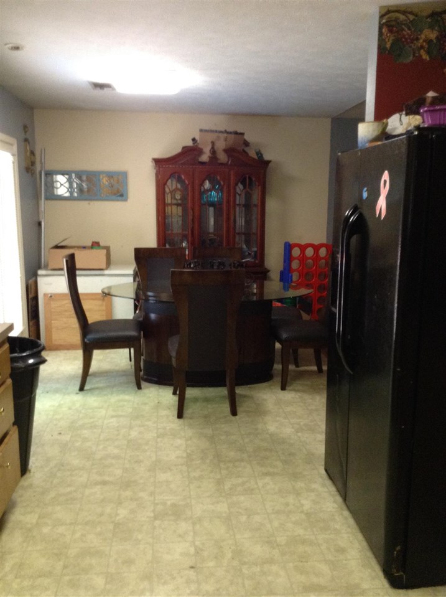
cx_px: 223
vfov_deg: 55.4
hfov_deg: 42.9
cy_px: 298
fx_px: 568
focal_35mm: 33
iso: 160
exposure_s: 1/24
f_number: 2.4
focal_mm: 3.3
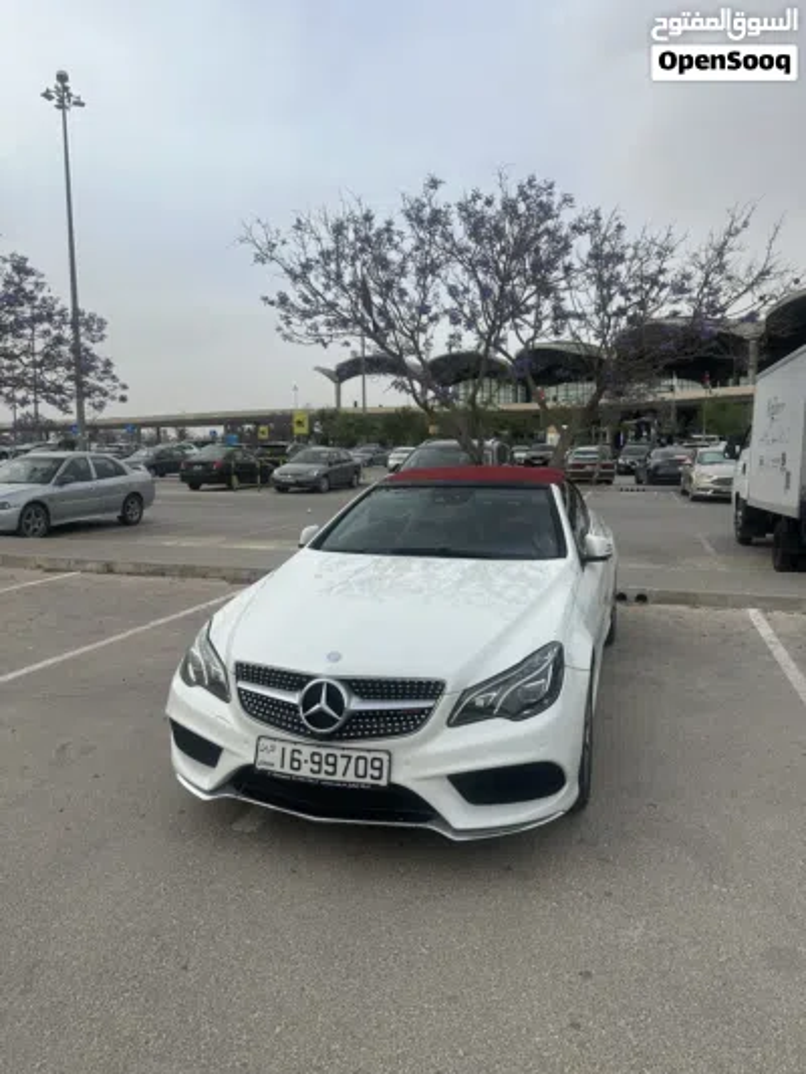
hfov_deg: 56.8
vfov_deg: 71.6
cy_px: 537
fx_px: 745
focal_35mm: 24
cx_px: 403
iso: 80
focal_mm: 6.86
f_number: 1.78
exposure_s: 1/1131
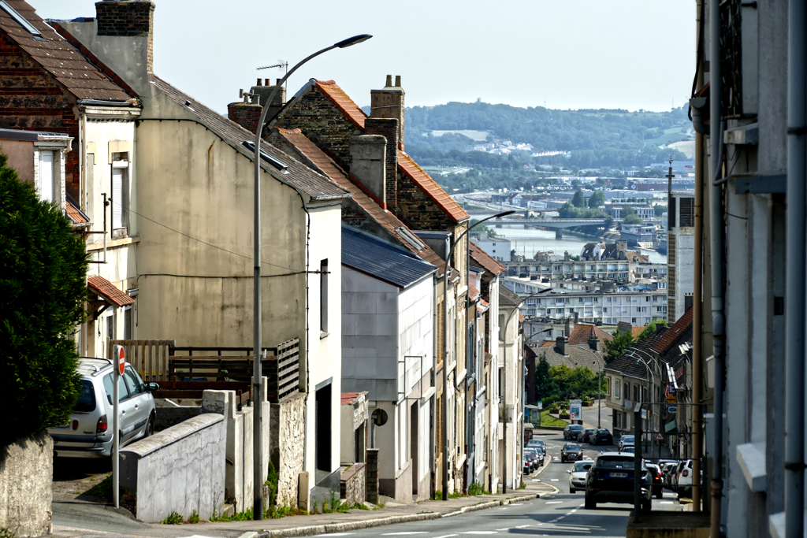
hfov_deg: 14.2
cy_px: 269
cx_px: 404
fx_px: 3228
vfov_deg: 9.5
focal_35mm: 144
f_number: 3.9
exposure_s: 1/1300
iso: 125
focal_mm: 52.4
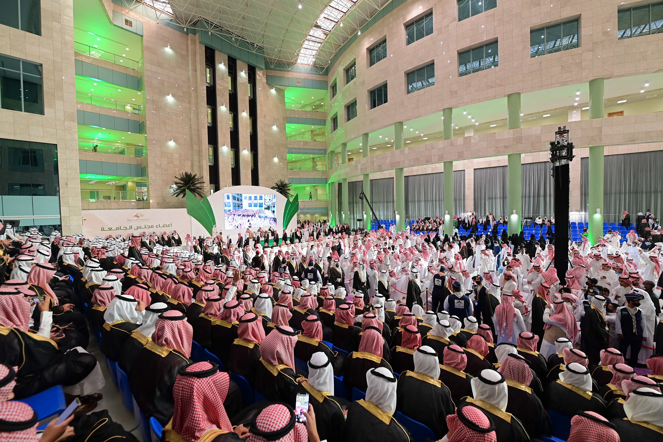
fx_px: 258
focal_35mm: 14
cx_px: 332
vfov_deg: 81.2
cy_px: 221
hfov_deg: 104.3
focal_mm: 14
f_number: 4.5
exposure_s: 1/125
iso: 2000
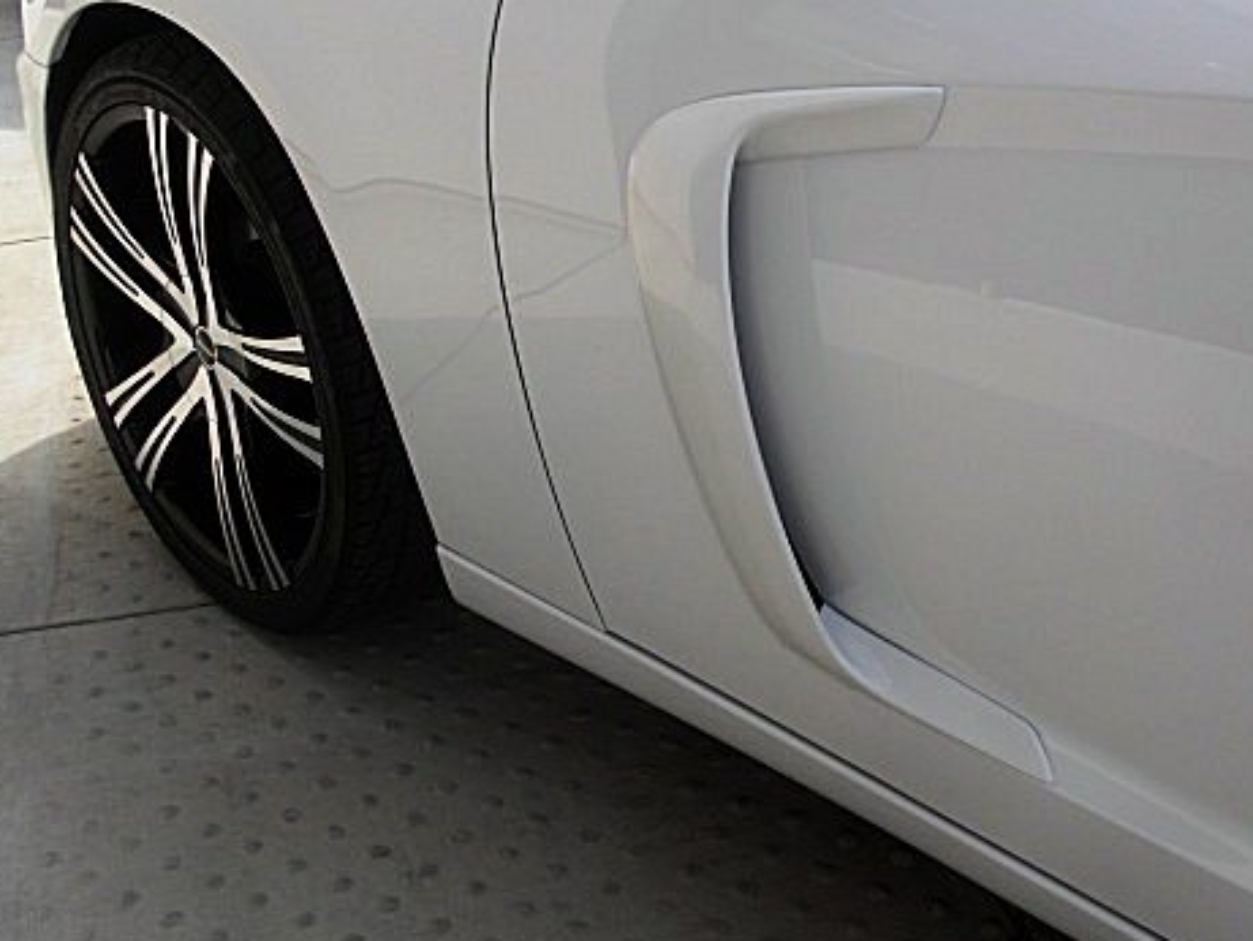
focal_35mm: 50
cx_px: 720
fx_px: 1810
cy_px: 389
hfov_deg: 38.1
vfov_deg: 29.1
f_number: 2.8
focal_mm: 6.3
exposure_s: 1/500
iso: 50
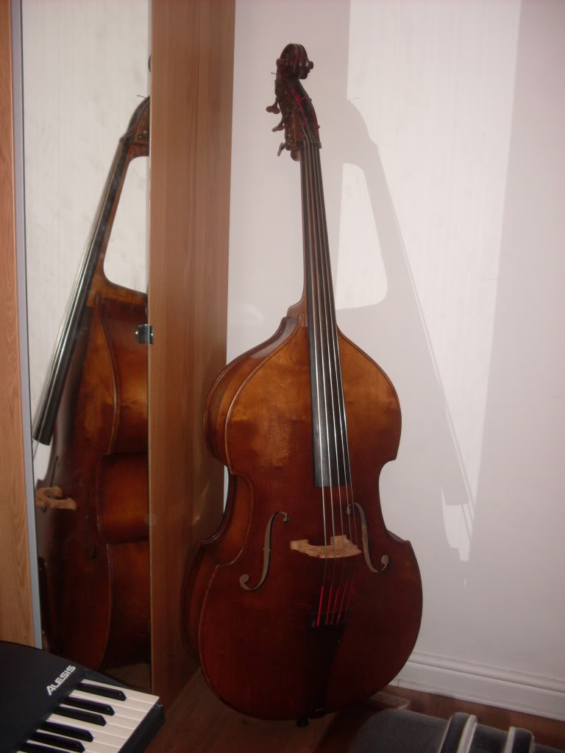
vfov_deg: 49.0
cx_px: 282
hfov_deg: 37.7
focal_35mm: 38
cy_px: 376
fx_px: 827
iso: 100
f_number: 2.8
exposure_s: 1/45
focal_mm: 6.3
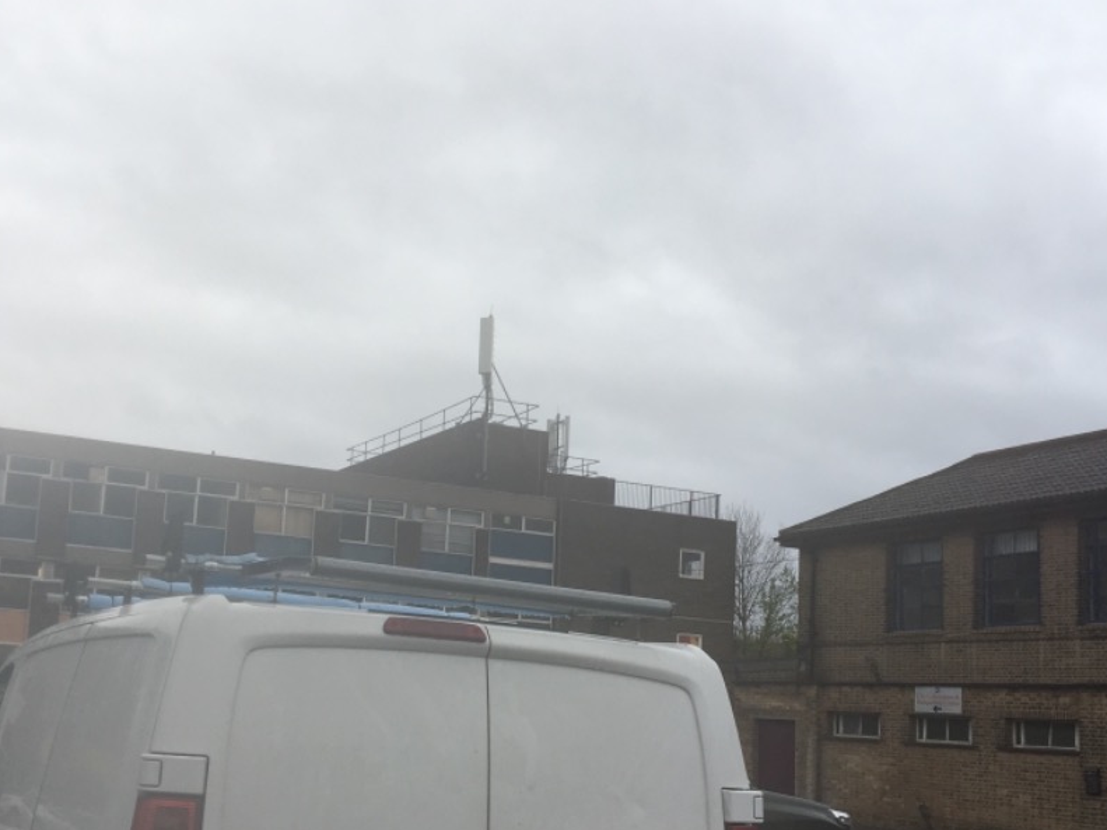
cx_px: 400
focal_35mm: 44
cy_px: 528
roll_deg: -4.5
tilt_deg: +9.6
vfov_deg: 32.7
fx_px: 1407
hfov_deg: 42.6
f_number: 2.2
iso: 25
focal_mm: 4.15
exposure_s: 1/384
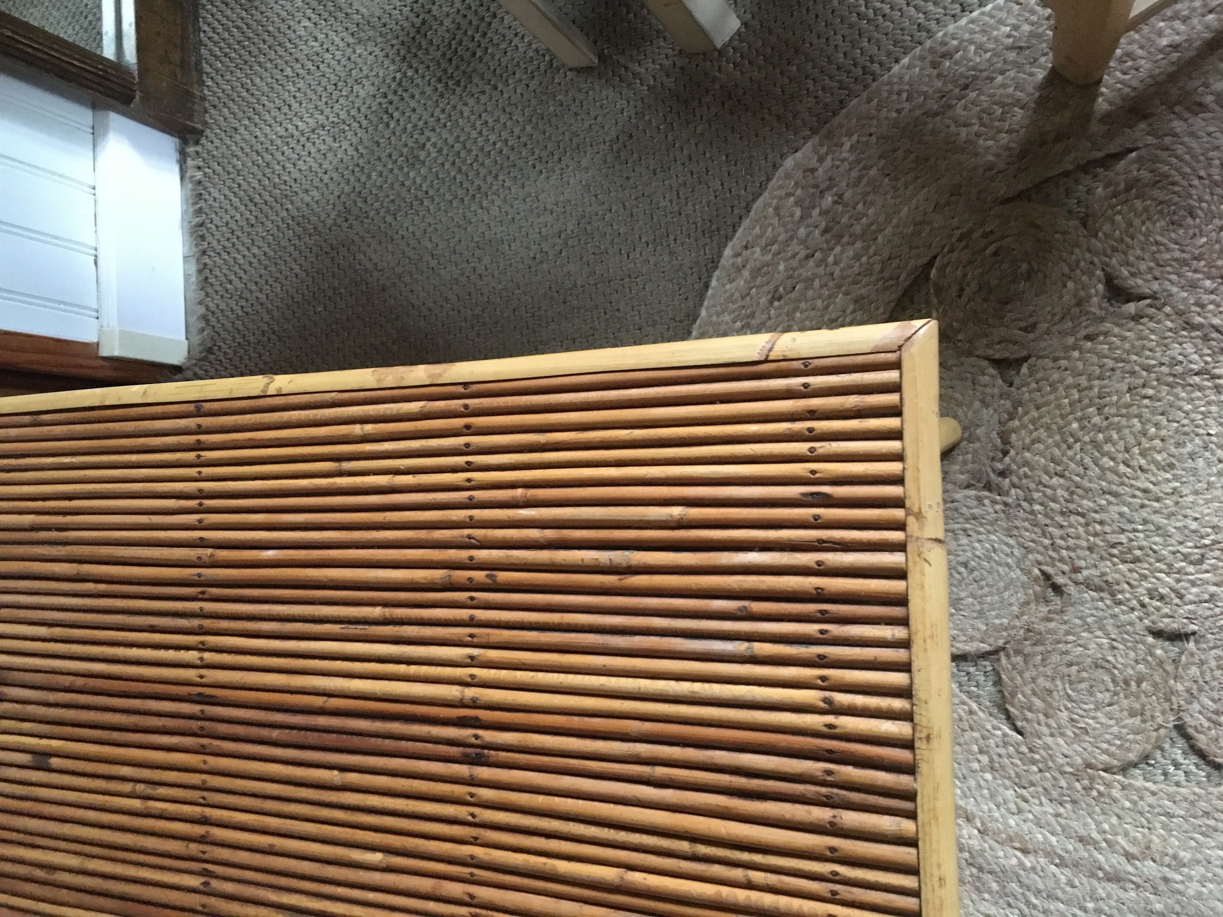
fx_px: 1025
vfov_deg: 48.2
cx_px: 612
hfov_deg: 61.7
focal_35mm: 29
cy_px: 458
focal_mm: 4.15
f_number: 2.2
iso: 320
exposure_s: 1/17
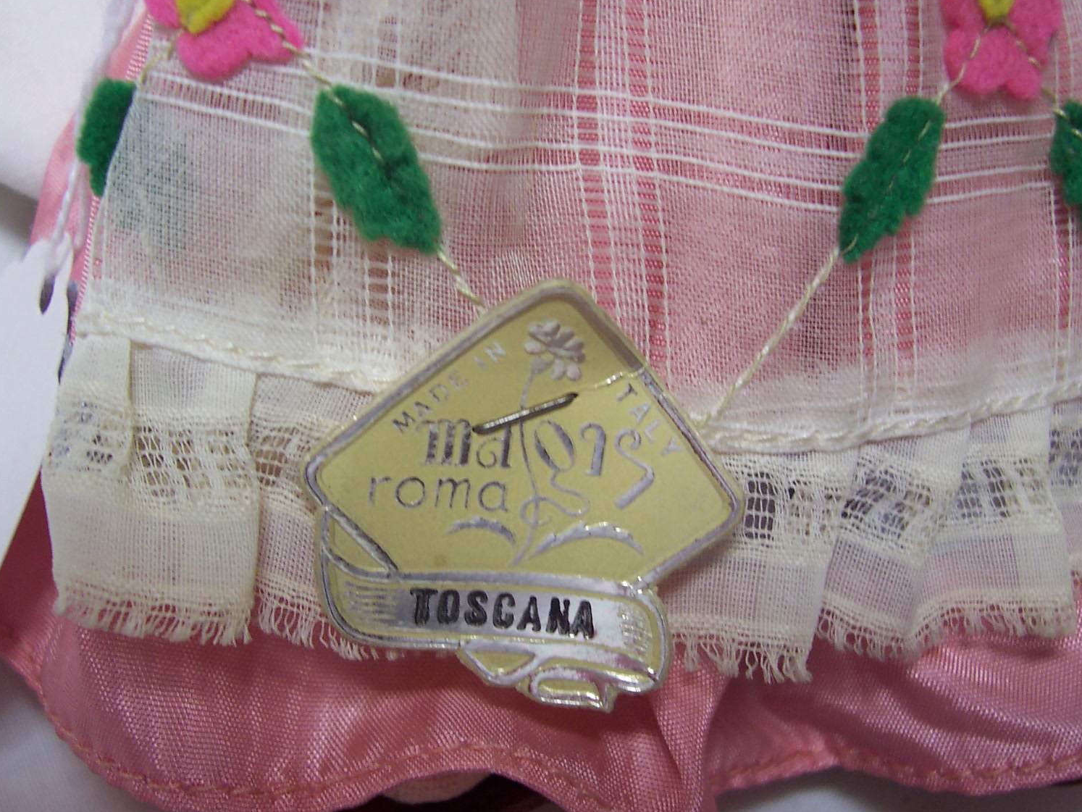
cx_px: 561
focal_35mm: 41
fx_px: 1282
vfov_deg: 35.1
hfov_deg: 45.8
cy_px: 417
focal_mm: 5.6
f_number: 2.8
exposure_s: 1/30
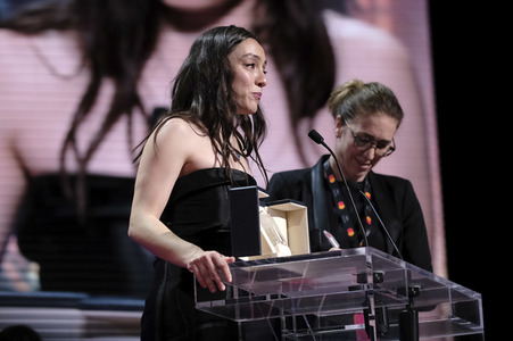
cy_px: 170
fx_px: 1922
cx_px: 256
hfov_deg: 15.2
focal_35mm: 135
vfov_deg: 10.1
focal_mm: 90
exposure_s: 1/400
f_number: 2
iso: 1600
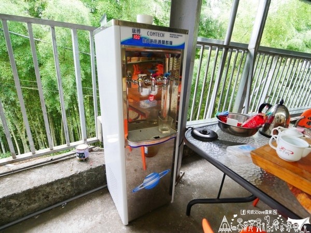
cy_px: 116
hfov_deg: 87.8
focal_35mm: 18
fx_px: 162
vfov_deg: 71.6
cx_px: 156
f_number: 4
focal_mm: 9
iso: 1600
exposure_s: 1/60
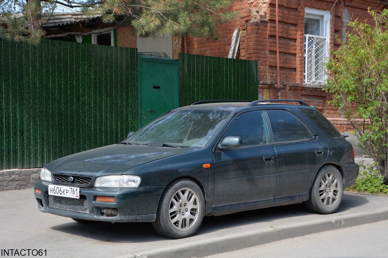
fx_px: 711
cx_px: 194
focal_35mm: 66
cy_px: 129
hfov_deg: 30.5
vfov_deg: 20.6
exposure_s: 1/200
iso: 200
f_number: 7.1
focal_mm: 44
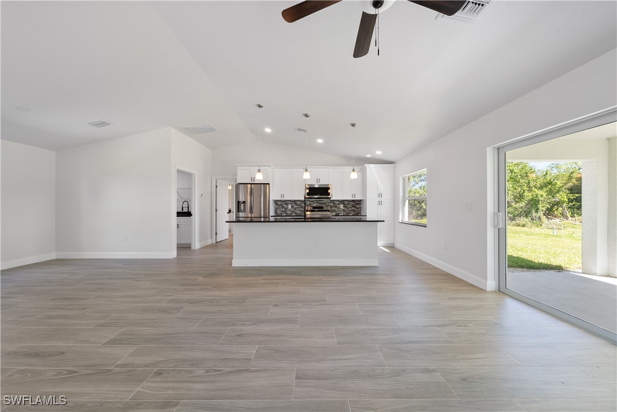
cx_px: 308
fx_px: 206
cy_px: 206
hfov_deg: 112.6
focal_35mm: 12
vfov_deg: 90.0
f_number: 9
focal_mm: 12
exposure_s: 1/5
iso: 200
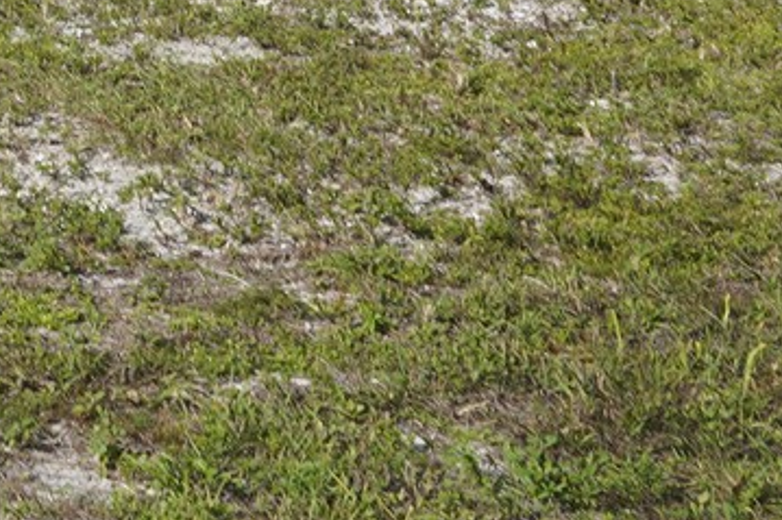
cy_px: -672
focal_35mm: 156
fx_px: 3387
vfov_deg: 8.2
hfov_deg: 12.0
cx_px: -677
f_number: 16
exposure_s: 1/100
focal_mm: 28
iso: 100
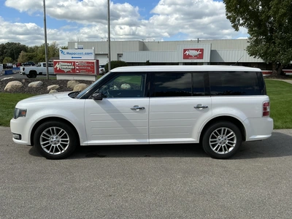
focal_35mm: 28
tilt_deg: -9.8
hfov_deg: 63.4
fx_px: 236
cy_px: 110
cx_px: 146
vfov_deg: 49.7
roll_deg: -0.6
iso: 25
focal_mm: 3
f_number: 1.8
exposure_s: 1/2141
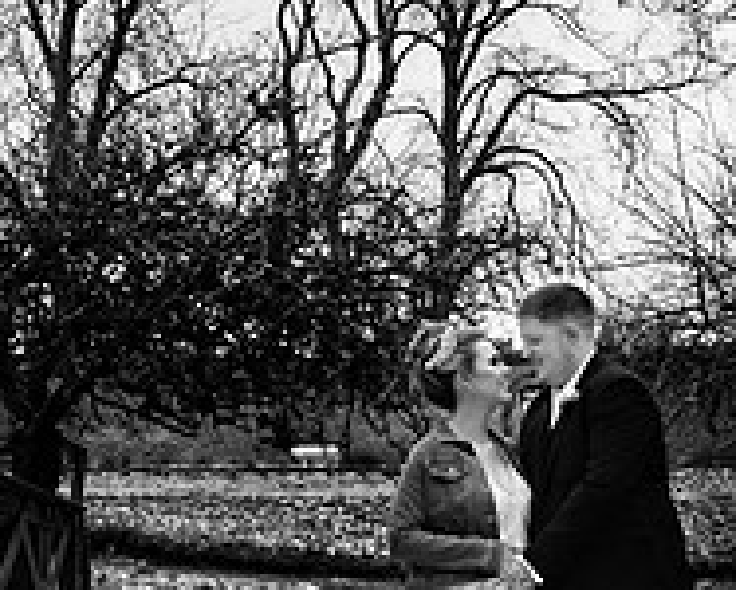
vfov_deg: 16.4
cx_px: 469
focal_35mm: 93
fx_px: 2028
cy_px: 469
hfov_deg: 20.5
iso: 640
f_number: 2.2
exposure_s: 1/200
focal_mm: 16
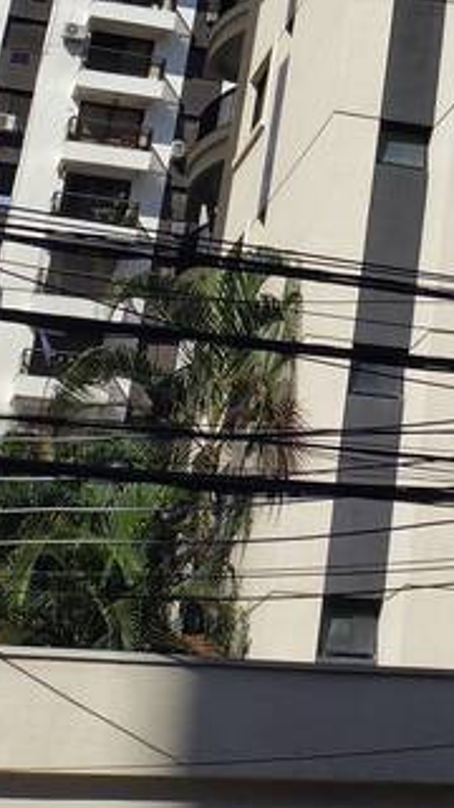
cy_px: -255
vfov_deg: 21.0
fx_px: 1969
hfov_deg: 11.8
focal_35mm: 92
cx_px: 911
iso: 143
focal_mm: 4.71
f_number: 1.7
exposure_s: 1/2543
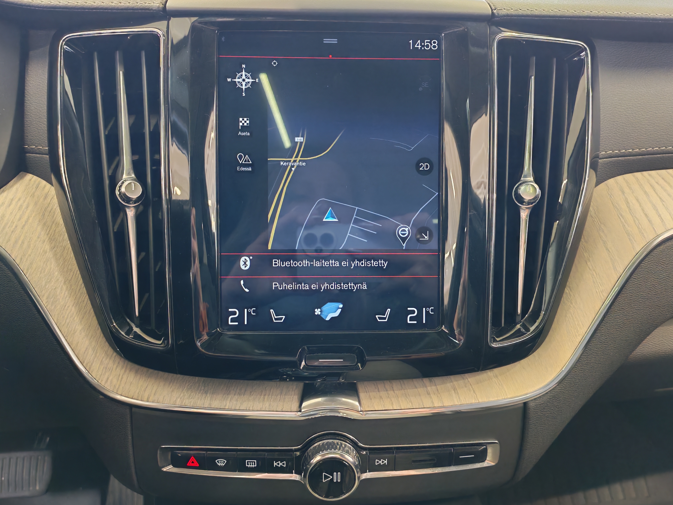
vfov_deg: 45.4
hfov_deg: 58.4
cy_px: 252
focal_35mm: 31
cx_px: 336
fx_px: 603
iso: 2056
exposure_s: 1/50
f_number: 1.9
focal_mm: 6.12
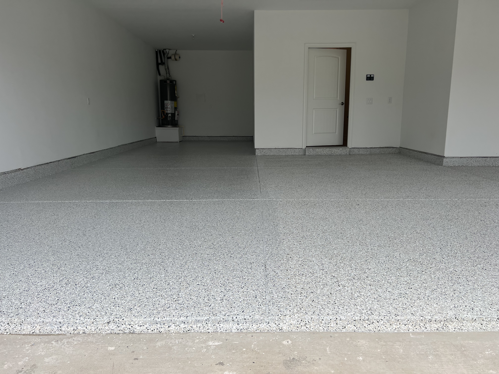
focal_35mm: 26
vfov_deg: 53.1
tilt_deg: -11.2
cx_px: 250
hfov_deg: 67.3
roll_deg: +0.9
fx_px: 375
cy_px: 187
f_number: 1.5
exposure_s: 1/578
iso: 50
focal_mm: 5.7
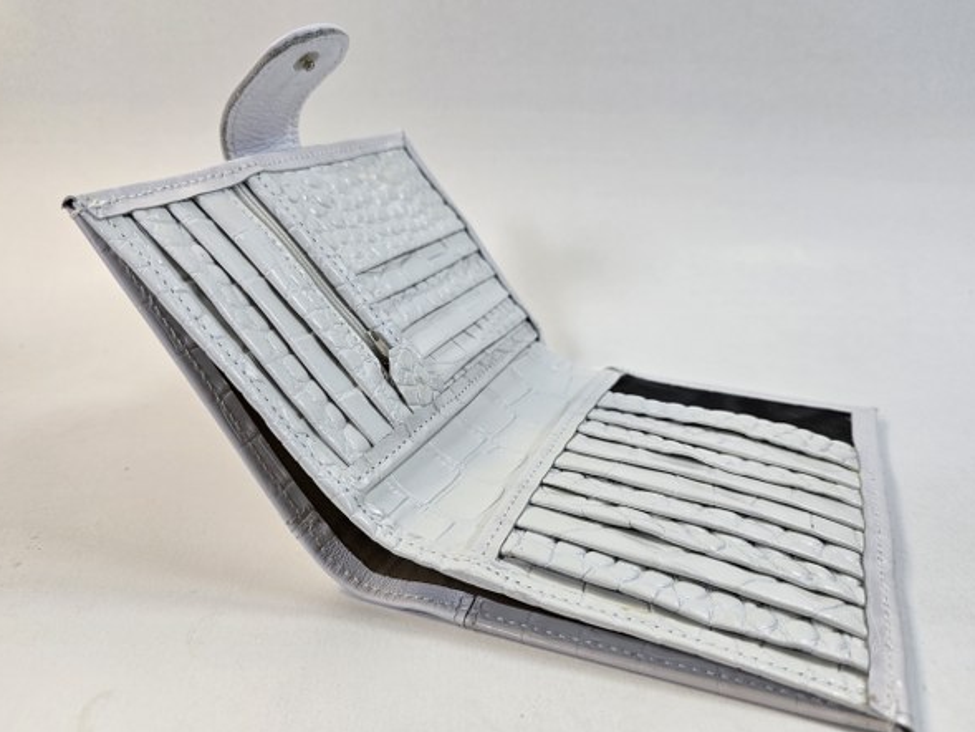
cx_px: 507
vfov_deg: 54.8
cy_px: 392
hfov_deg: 69.4
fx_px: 704
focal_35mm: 25
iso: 10
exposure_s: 1/125
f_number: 1.7
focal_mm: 6.3
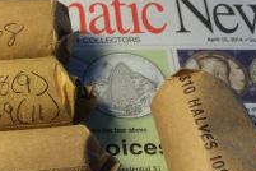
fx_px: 661
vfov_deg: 14.3
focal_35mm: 93
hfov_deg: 21.7
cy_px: 200
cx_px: 65
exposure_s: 1/60
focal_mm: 4.12
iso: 40
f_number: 2.2
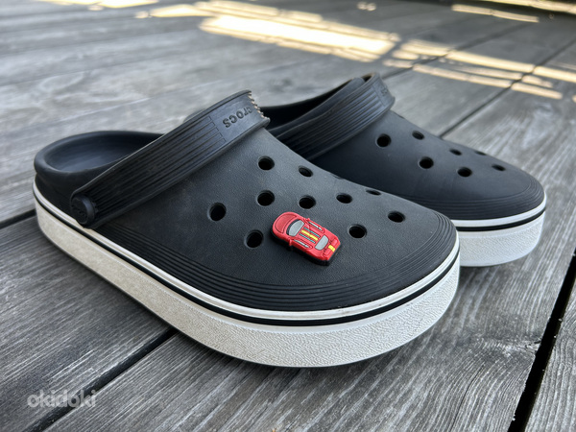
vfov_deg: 53.1
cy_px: 216
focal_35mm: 26
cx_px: 288
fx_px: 433
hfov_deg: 67.3
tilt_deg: -33.6
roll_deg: -4.4
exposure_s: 1/230
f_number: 1.5
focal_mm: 5.7
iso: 40
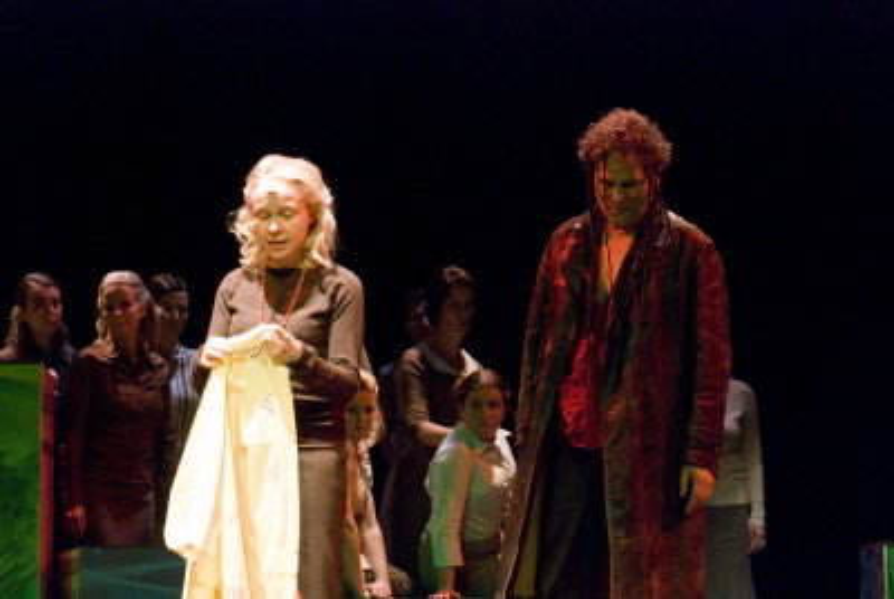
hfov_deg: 17.0
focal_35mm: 120
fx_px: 2984
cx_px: 447
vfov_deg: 11.5
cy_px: 300
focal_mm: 80
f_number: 5.6
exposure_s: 1/50
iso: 1250
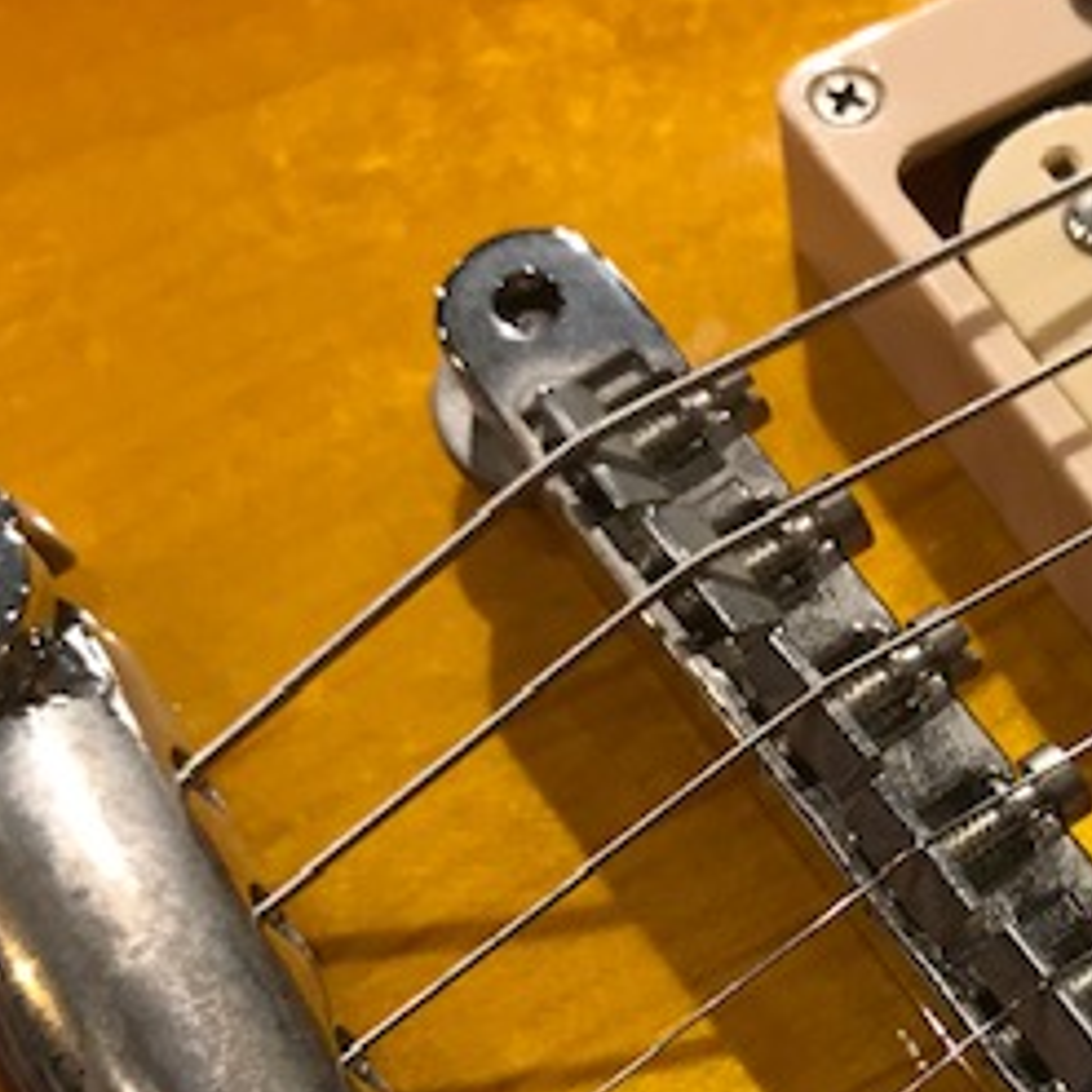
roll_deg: +0.8
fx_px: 2284
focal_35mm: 64
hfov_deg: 25.5
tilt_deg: -27.6
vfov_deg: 26.4
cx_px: 1110
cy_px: 862
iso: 32
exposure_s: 1/25
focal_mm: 3.99
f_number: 1.8
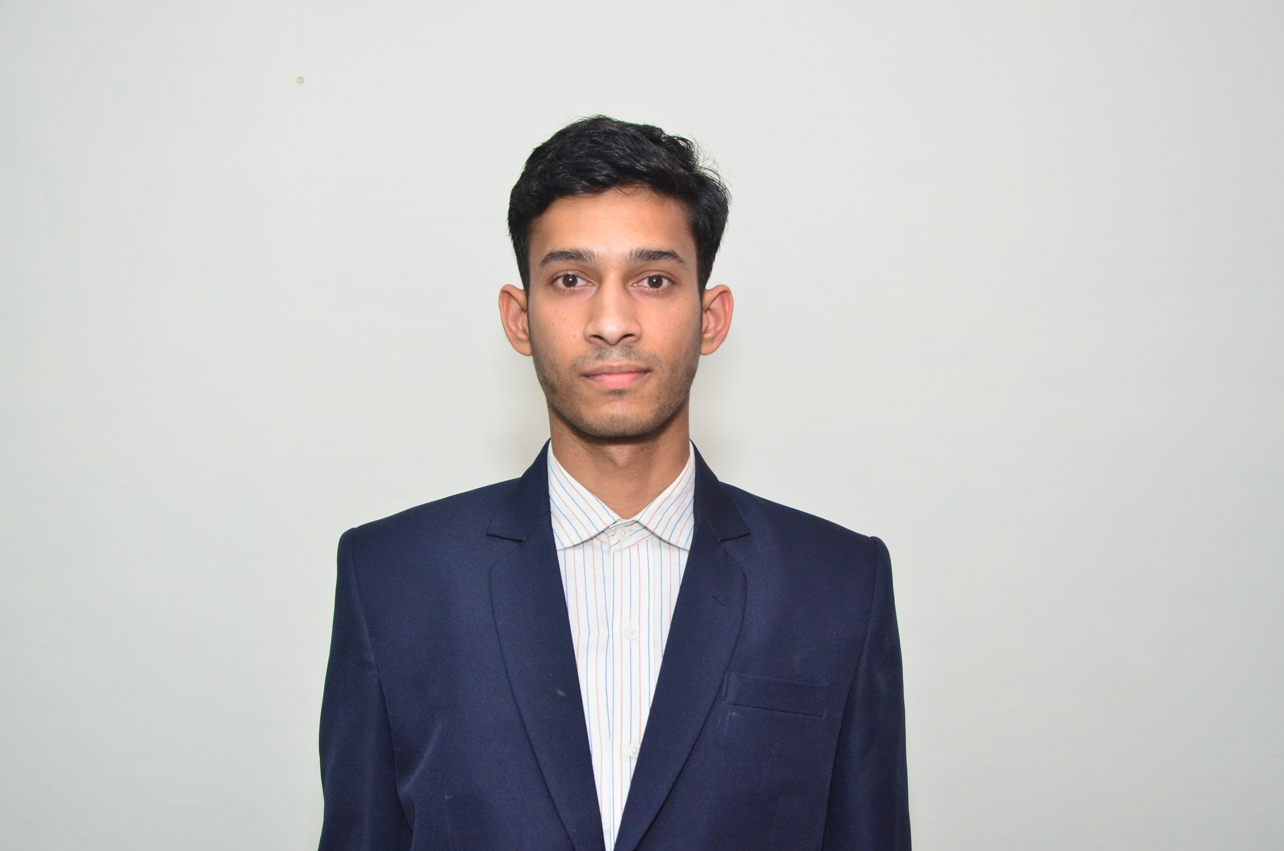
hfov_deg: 37.9
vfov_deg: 25.6
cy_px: 426
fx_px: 1869
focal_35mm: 52
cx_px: 642
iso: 1250
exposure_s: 1/100
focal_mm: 35
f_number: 5.6
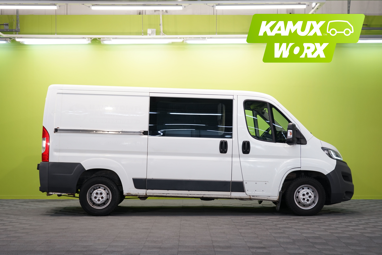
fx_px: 615
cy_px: 128
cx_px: 191
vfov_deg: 23.4
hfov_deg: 34.5
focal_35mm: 58
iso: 500
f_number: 5.6
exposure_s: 1/40
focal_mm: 58
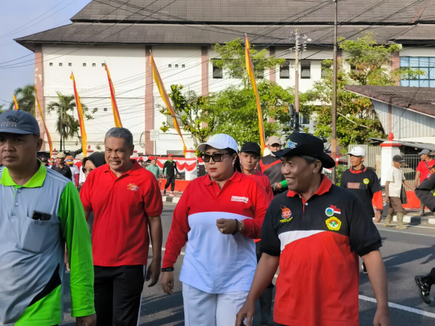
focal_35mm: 50
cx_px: 218
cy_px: 163
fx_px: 628
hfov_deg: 38.2
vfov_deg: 29.1
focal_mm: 7.1
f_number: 1.9
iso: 50
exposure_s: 1/521
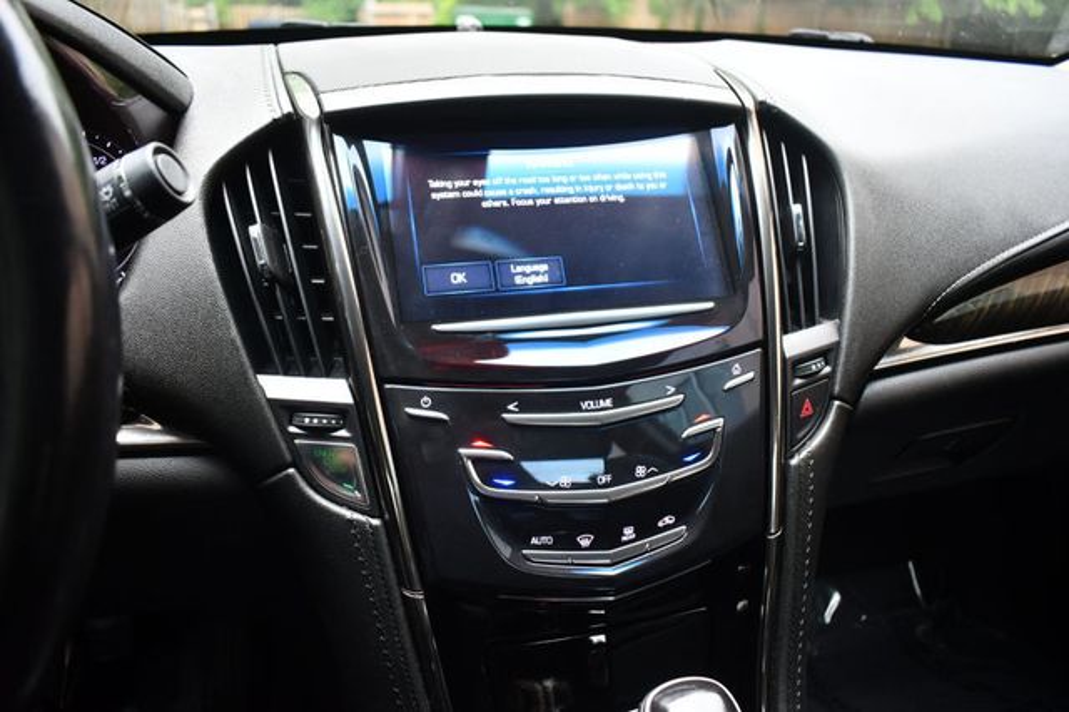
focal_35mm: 27
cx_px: 534
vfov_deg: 47.9
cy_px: 356
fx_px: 801
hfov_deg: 67.4
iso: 1000
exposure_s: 1/125
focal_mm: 18
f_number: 3.5
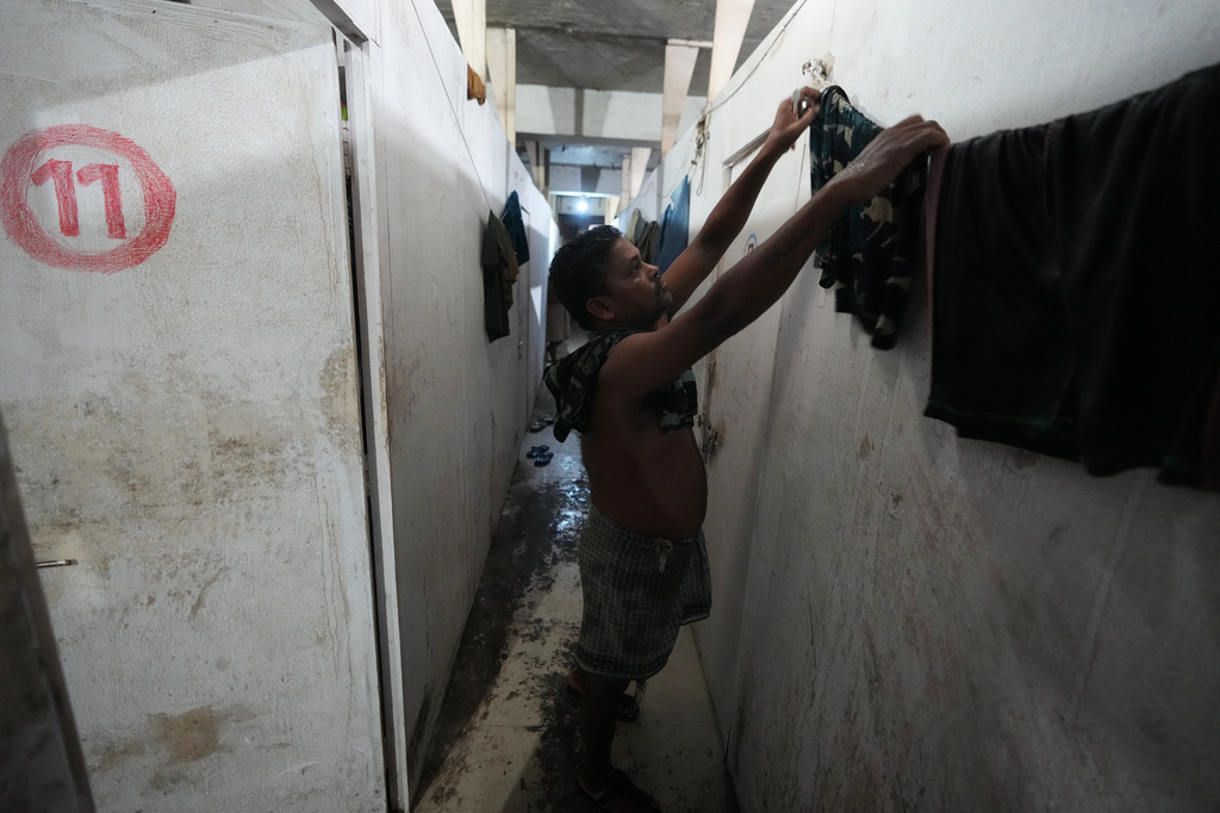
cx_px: 610
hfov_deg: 96.8
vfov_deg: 73.7
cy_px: 406
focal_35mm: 16
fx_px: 542
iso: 4000
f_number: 2.8
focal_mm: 16
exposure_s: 1/30
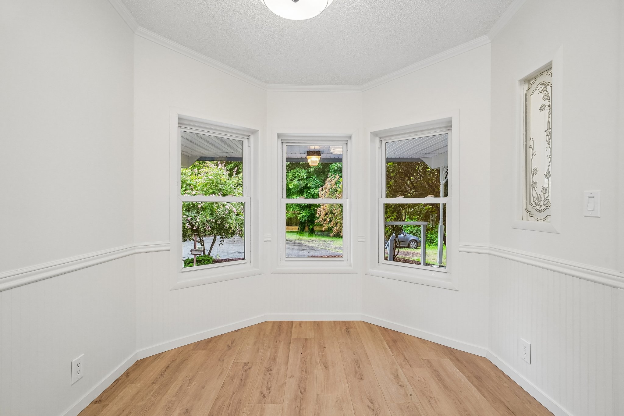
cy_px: 208
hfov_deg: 96.7
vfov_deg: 73.7
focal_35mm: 16
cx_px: 312
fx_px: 277
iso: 1600
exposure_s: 1/50
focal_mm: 16
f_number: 8
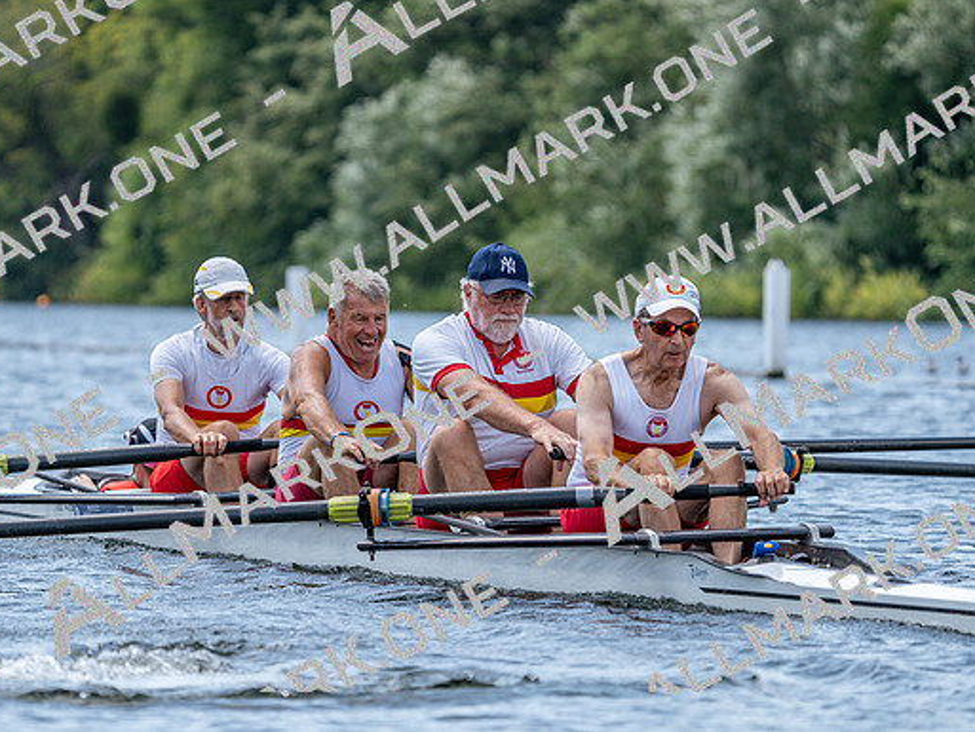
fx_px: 8762
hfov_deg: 6.4
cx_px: 435
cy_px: 366
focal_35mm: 311
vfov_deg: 4.8
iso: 500
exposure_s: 1/2000
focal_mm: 286
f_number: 5.6
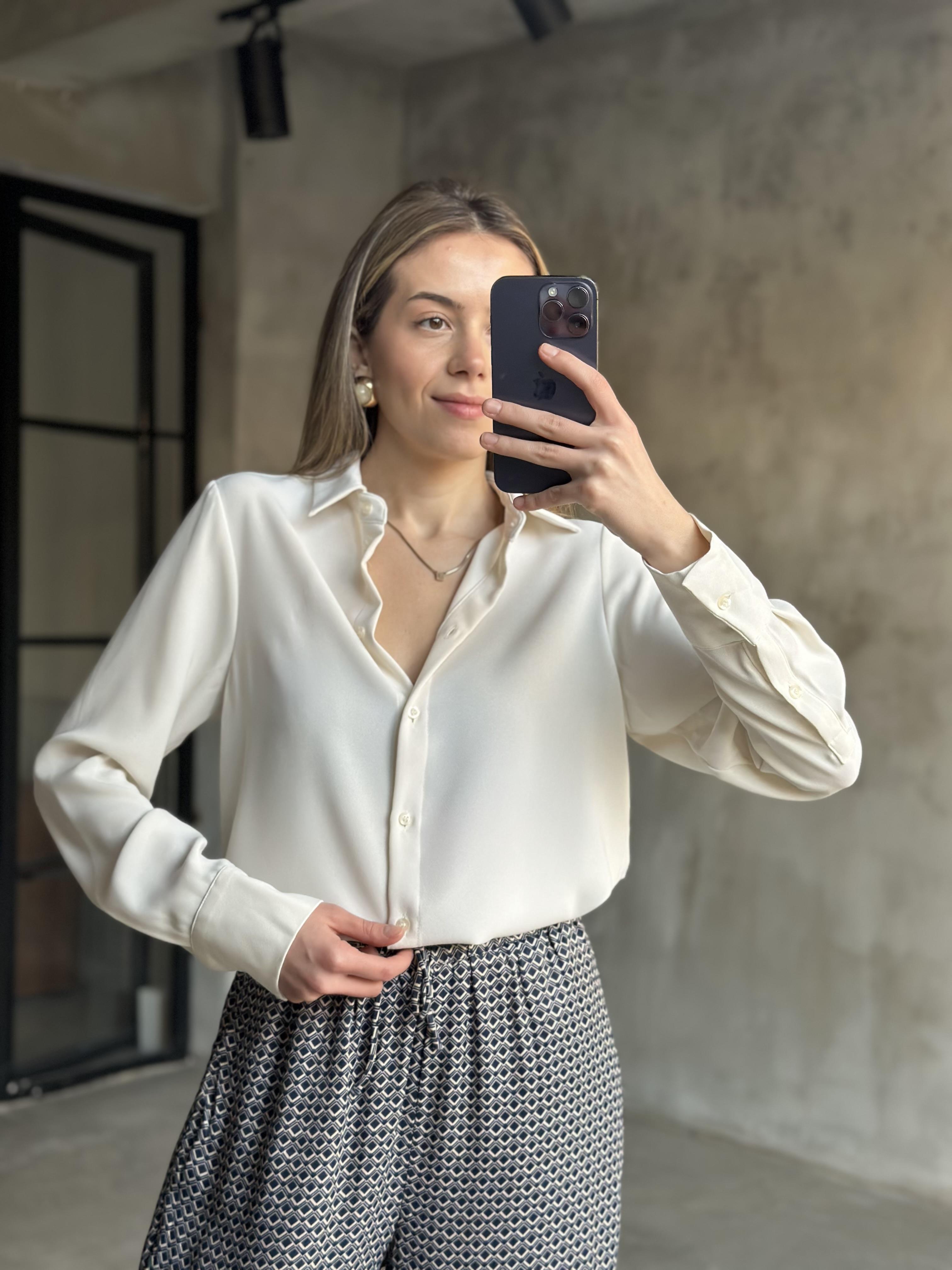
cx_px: 476
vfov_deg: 39.7
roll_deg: -1.5
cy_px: 635
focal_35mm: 48
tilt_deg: -18.3
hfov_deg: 30.3
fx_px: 1760
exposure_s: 1/60
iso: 200
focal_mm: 6.86
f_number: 1.78
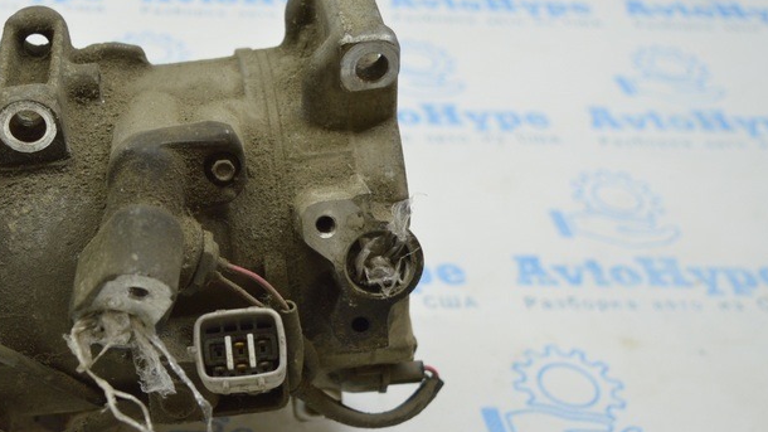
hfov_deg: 34.6
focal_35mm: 58
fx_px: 1181
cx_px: 127
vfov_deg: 20.7
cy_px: 219
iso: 400
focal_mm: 22
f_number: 3.8
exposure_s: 1/60
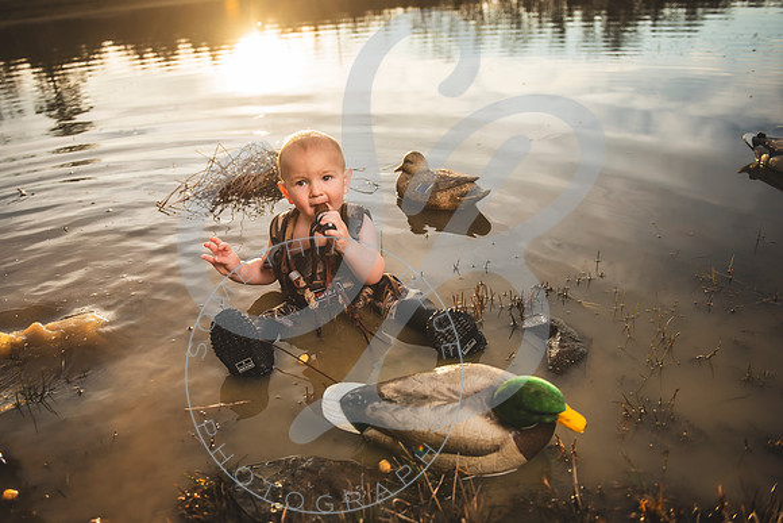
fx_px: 639
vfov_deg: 44.5
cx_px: 357
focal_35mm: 29
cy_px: 262
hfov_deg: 62.9
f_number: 2.8
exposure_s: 1/1000
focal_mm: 27
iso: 100
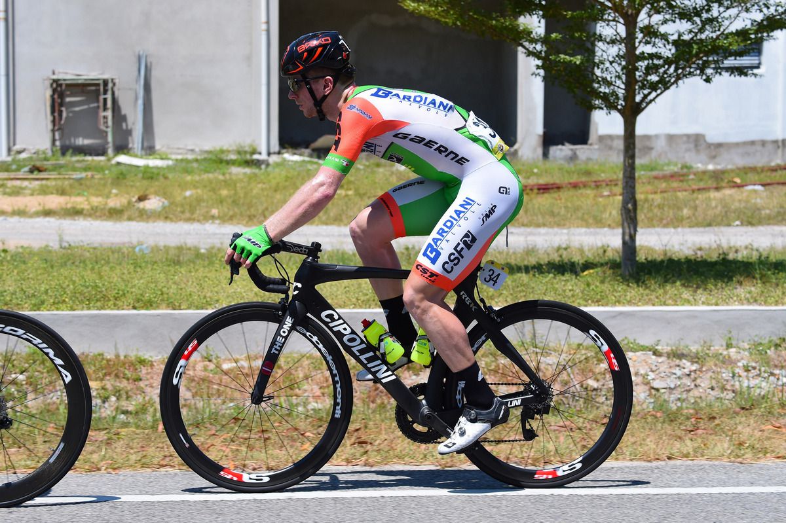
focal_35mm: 92
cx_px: 393
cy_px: 262
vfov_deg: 14.9
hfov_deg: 22.2
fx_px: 2008
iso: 400
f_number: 7.1
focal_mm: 92
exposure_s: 1/1250
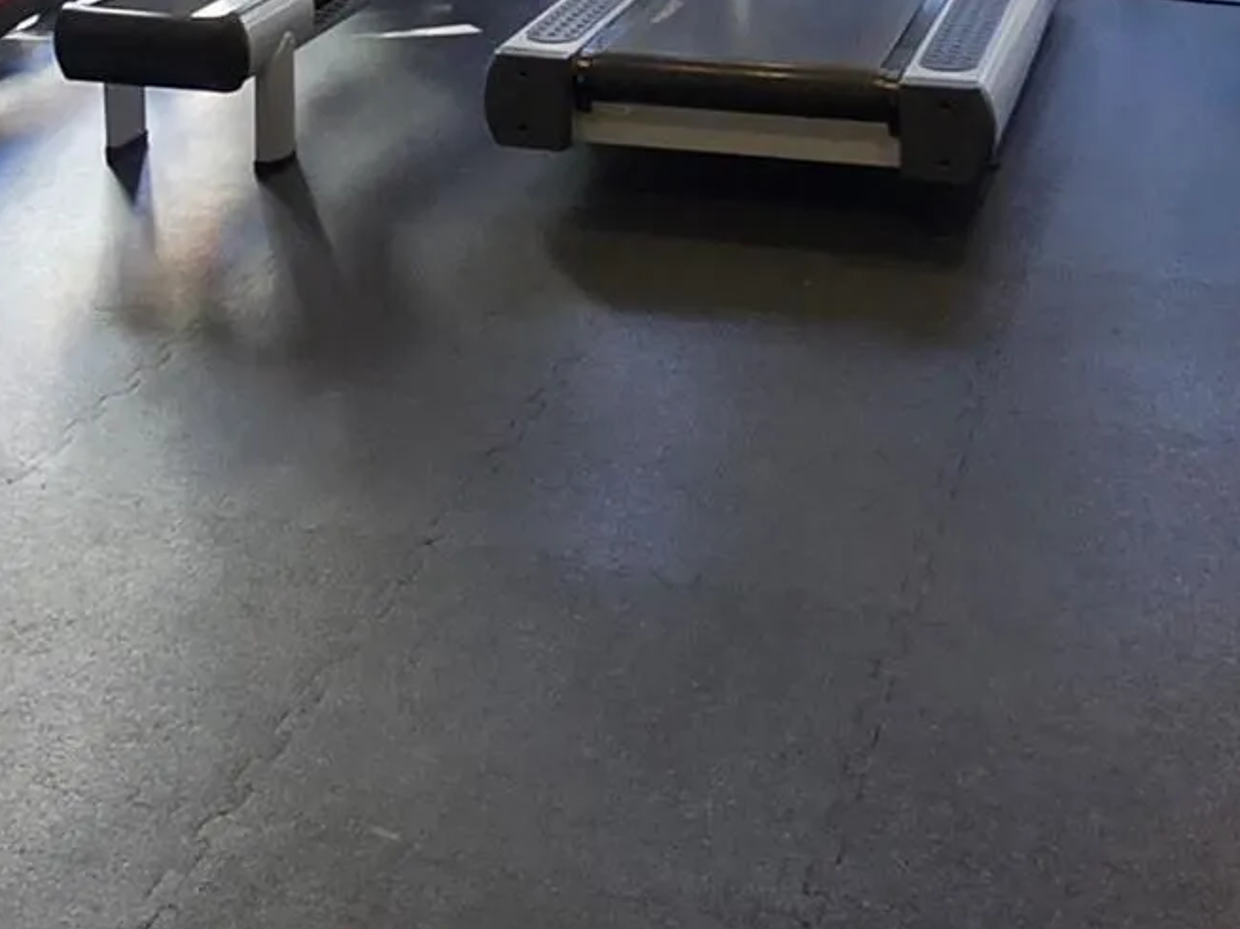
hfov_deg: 31.7
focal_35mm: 61
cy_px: -401
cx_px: 562
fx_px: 2185
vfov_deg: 20.9
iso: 400
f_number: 1.9
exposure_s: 1/60
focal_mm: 2.2
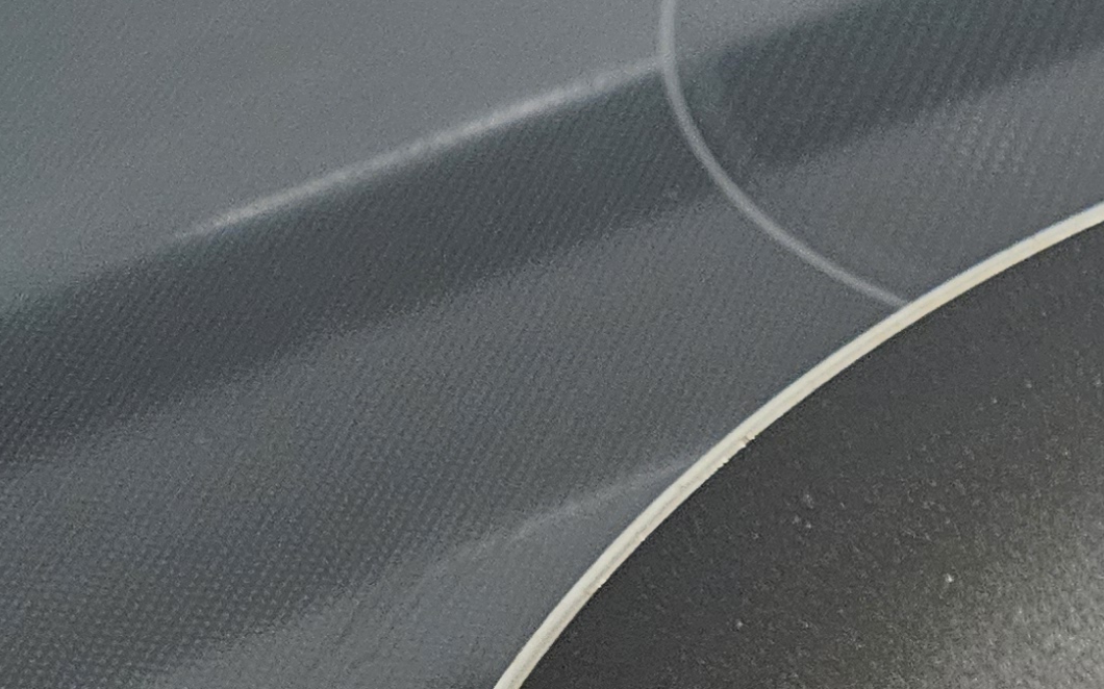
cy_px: 1306
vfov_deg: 12.7
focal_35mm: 92
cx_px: 1956
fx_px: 2767
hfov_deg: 18.1
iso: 640
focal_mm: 5.4
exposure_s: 1/60
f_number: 1.8
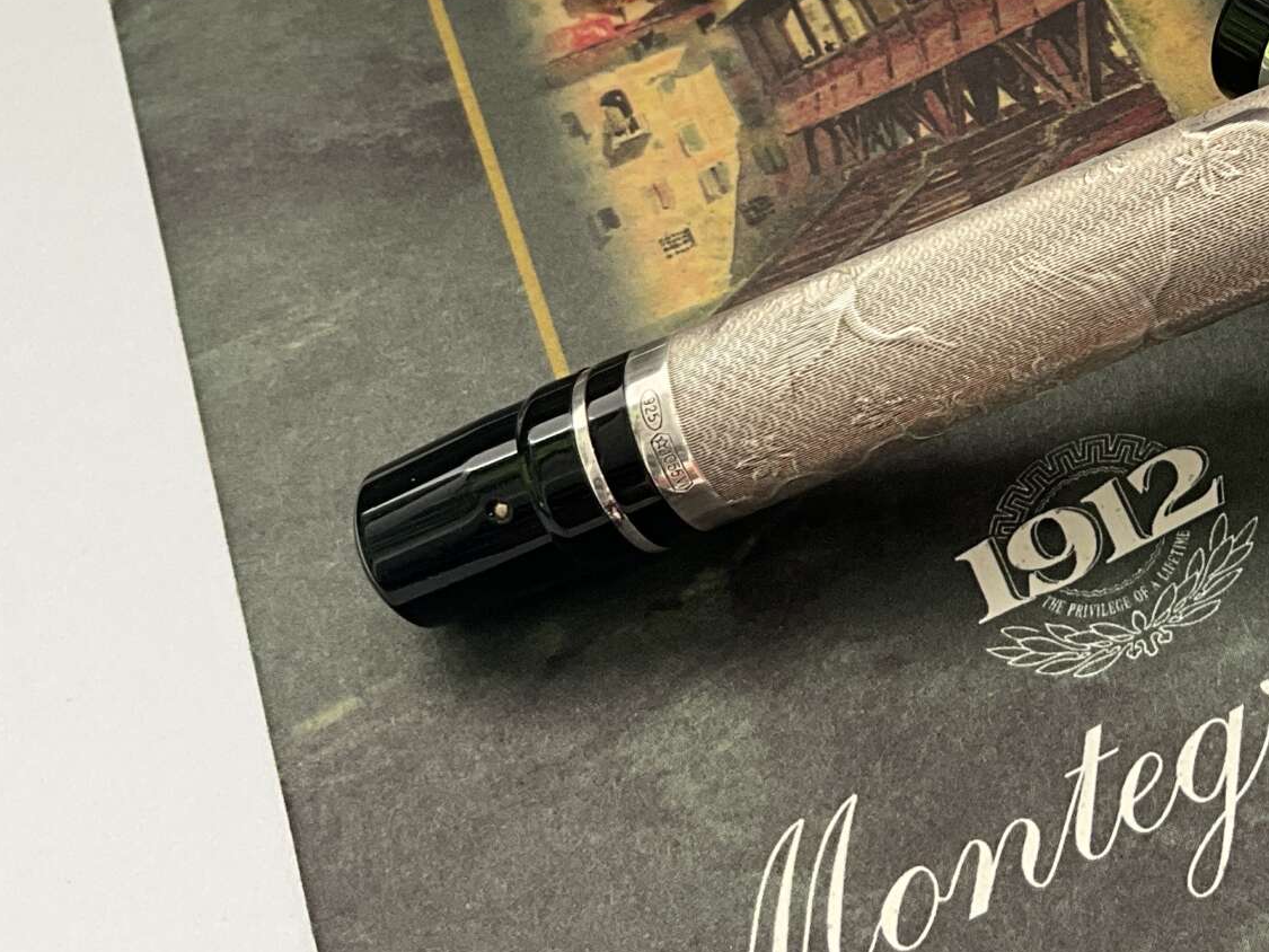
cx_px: 1384
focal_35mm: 66
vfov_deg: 21.8
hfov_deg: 27.0
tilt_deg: -52.0
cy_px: 111
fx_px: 2420
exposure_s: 1/100
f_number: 1.8
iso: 40
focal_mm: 3
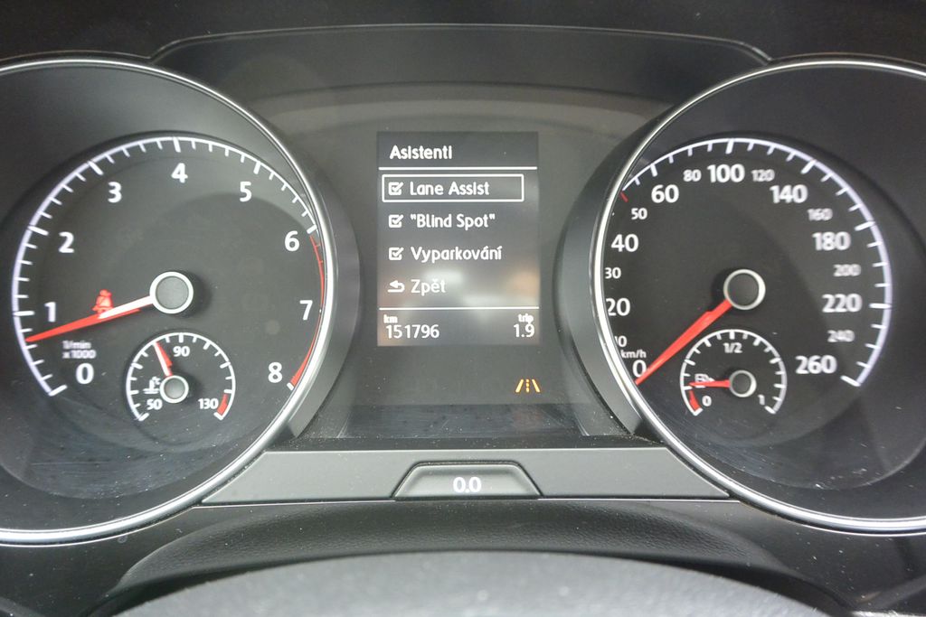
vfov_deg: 47.9
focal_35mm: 27
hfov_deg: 67.4
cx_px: 463
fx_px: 695
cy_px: 308
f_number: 3.5
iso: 1100
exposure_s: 1/125
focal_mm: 10
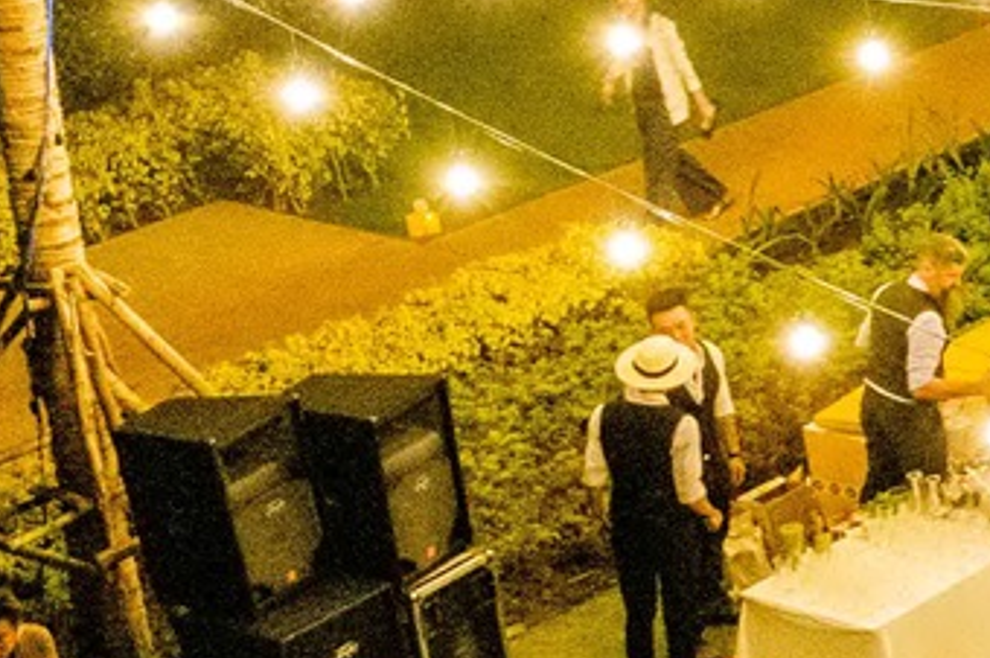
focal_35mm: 135
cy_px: 282
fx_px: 3709
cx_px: 2089
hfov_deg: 12.9
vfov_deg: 10.1
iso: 3200
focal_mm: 10.26
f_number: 2.8
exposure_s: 1/40
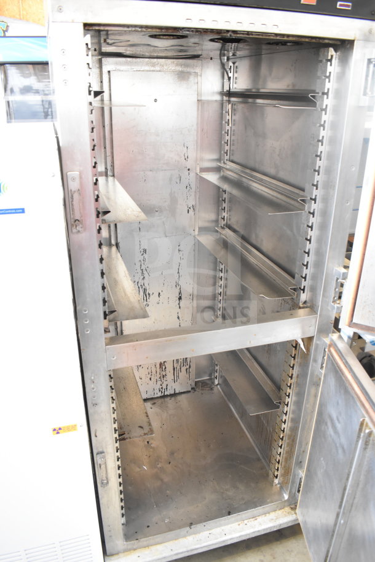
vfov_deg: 67.4
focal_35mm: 27
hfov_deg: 47.9
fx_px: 422
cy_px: 281
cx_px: 188
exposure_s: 1/30
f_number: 3.5
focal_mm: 18
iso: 2200
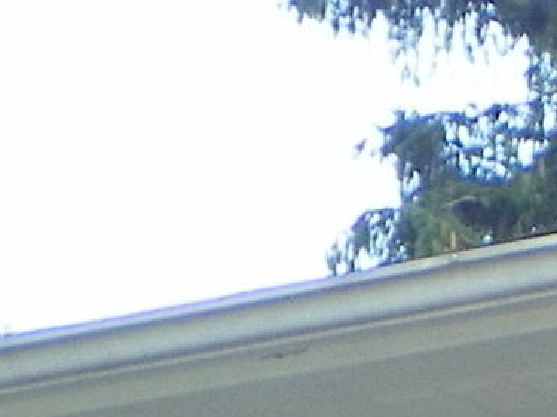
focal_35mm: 368
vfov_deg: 3.9
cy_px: 1512
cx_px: 1055
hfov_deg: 5.3
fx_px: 5920
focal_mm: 8.2
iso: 64
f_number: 3.2
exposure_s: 1/125
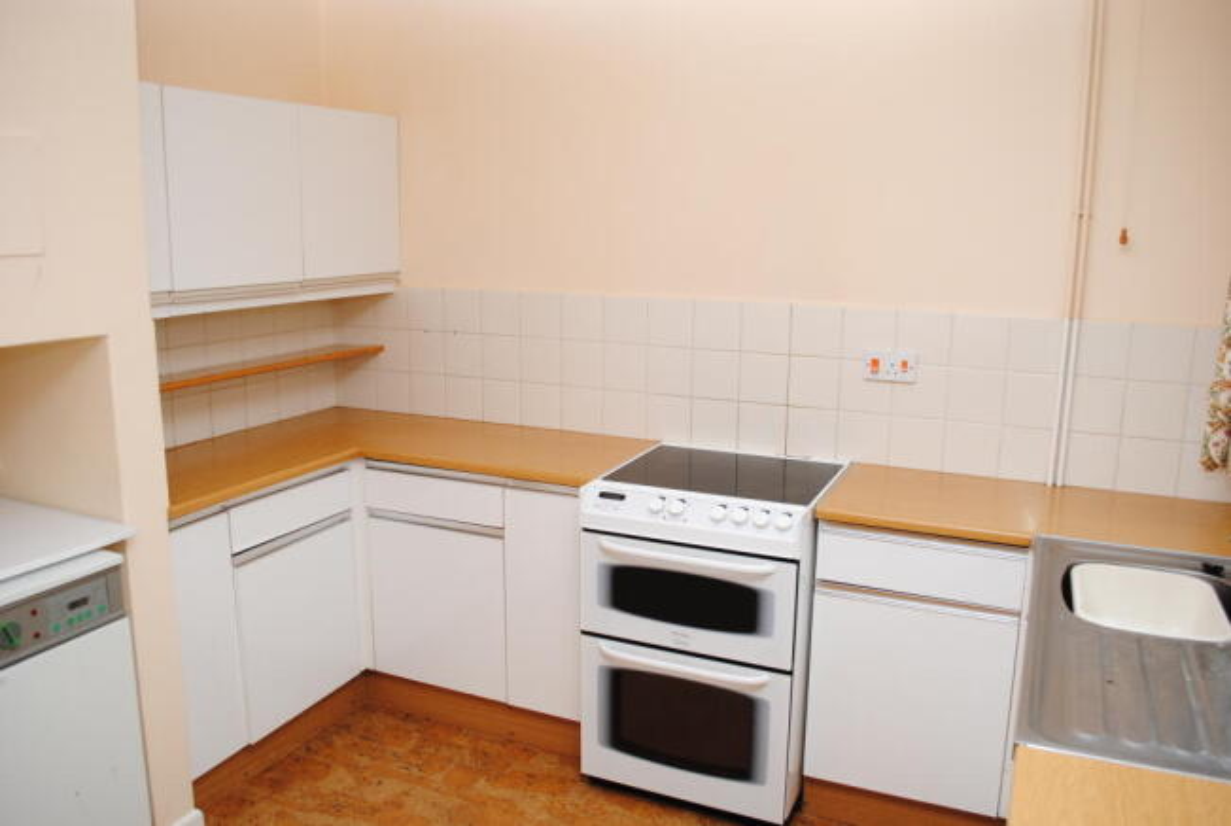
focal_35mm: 27
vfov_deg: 48.1
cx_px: 616
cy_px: 413
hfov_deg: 67.3
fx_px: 925
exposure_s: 1/60
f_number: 4
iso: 200
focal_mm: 18
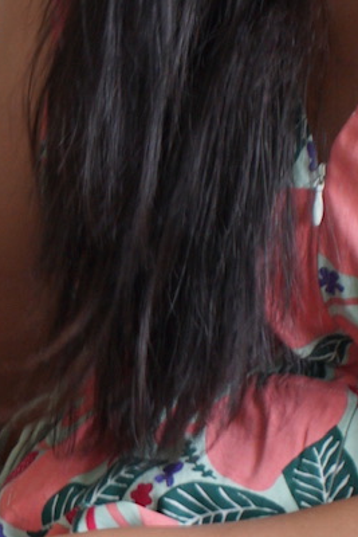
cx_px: 50
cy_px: 491
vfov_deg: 9.1
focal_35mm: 224
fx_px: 3338
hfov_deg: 6.1
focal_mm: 26
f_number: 4
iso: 160
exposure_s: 1/13
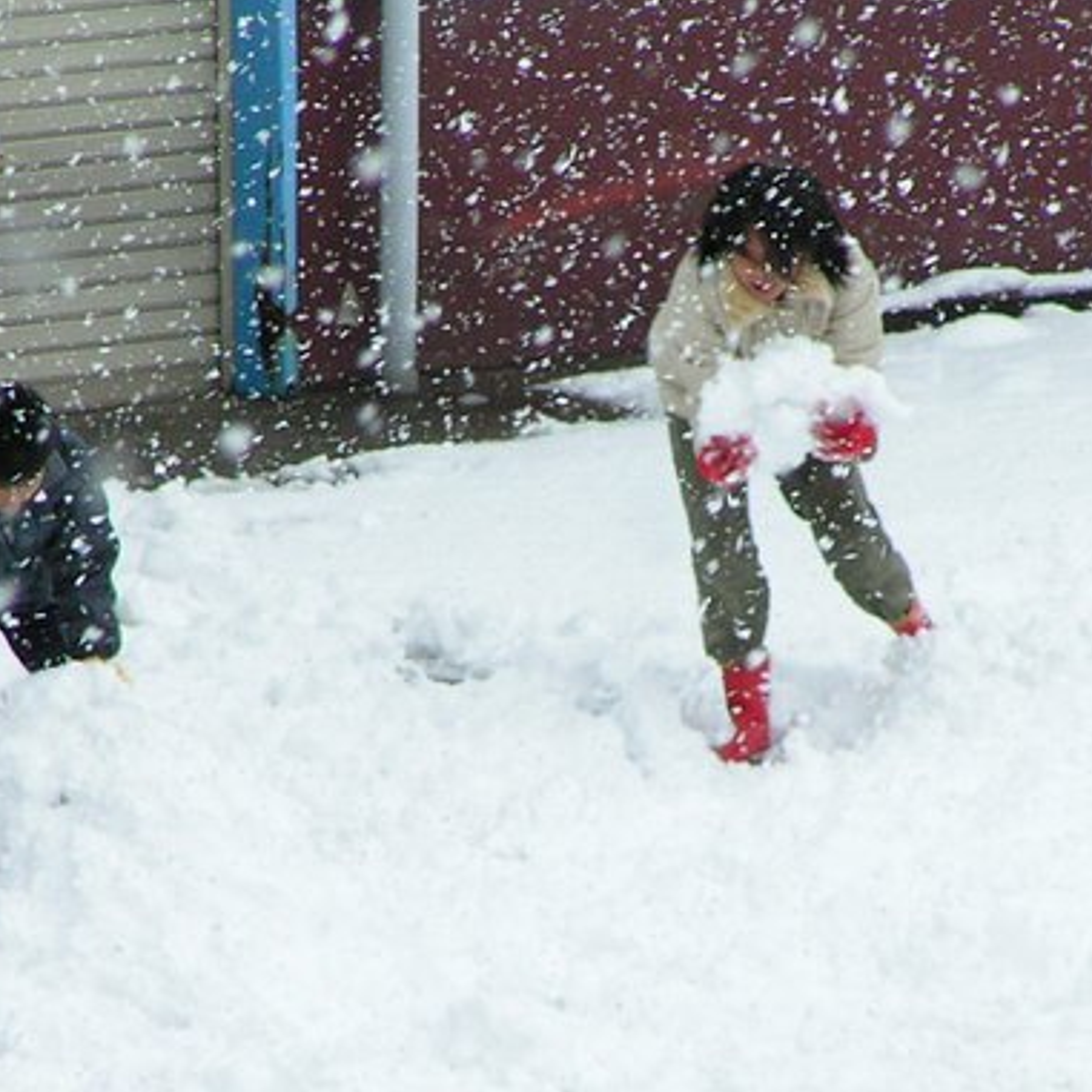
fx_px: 16096
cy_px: 545
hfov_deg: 3.9
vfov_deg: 3.9
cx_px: 427
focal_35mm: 451
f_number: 6.3
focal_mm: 58
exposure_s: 1/400
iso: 125
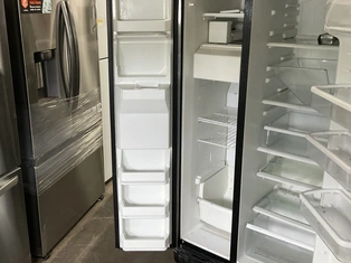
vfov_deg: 38.5
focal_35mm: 37
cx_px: 145
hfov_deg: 49.9
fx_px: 375
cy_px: 111
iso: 200
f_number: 1.8
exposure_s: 1/60
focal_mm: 3
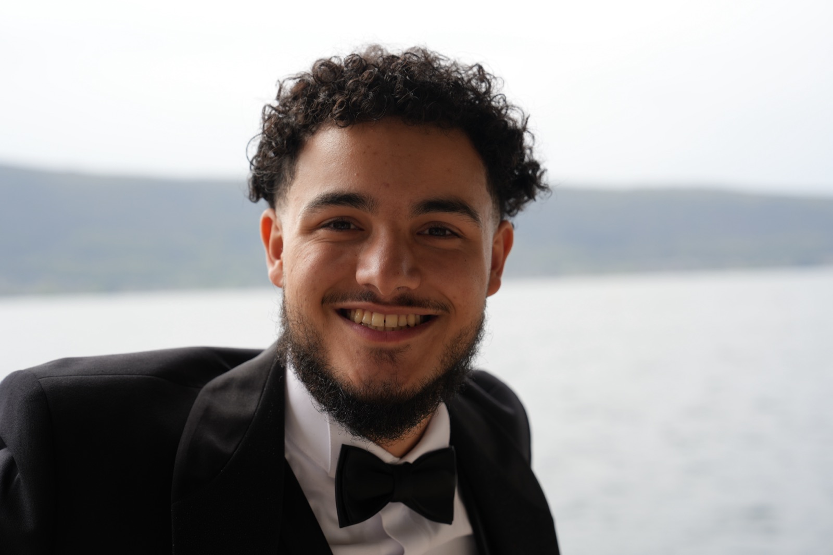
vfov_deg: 21.9
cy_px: 278
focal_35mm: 62
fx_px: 1434
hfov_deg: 32.4
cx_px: 416
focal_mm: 62
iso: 100
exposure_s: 1/250
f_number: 4.5
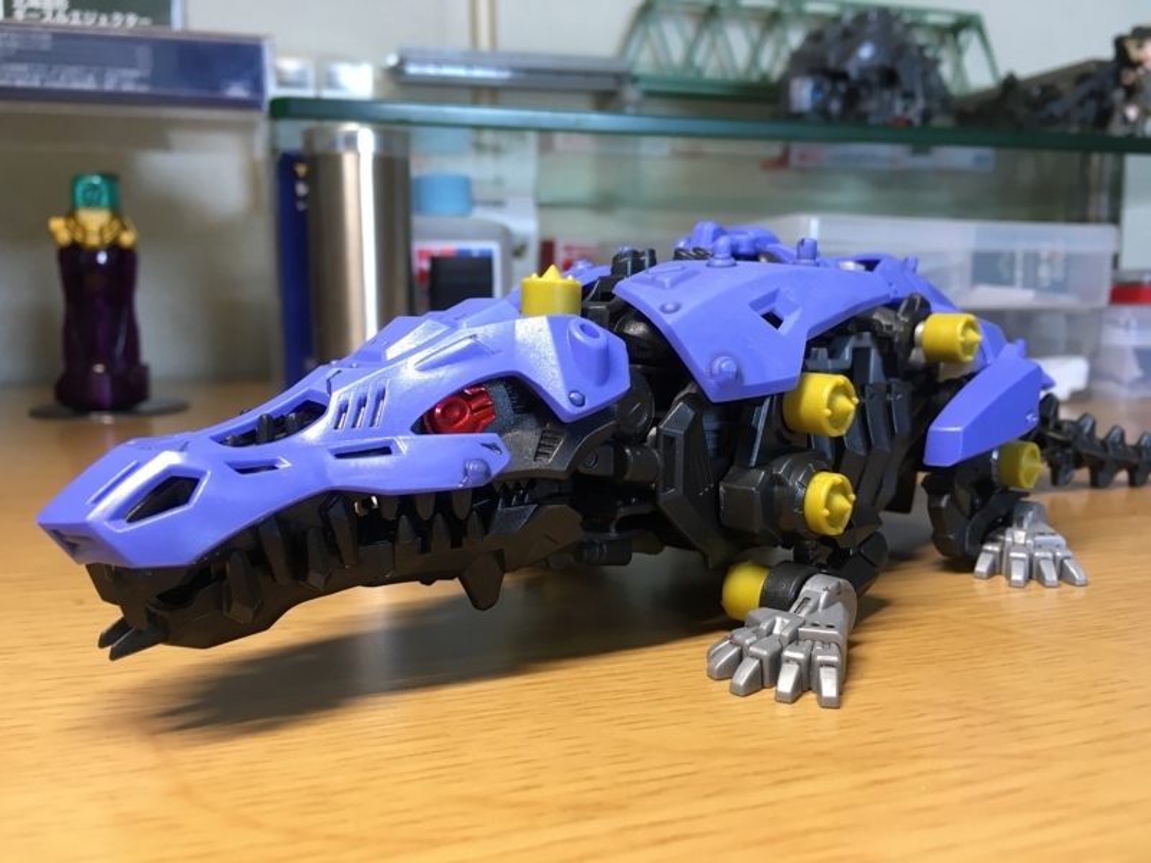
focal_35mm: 29
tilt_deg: -9.4
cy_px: 432
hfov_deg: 61.7
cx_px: 576
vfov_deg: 48.2
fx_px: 964
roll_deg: +0.0
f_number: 2.2
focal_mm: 4.15
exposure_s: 1/30
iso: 64
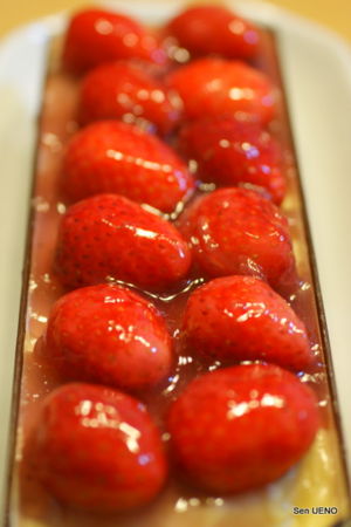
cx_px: 176
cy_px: 264
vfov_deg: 27.0
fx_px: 1097
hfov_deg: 18.2
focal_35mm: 75
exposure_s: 1/40
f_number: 2.8
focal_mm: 50
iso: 400
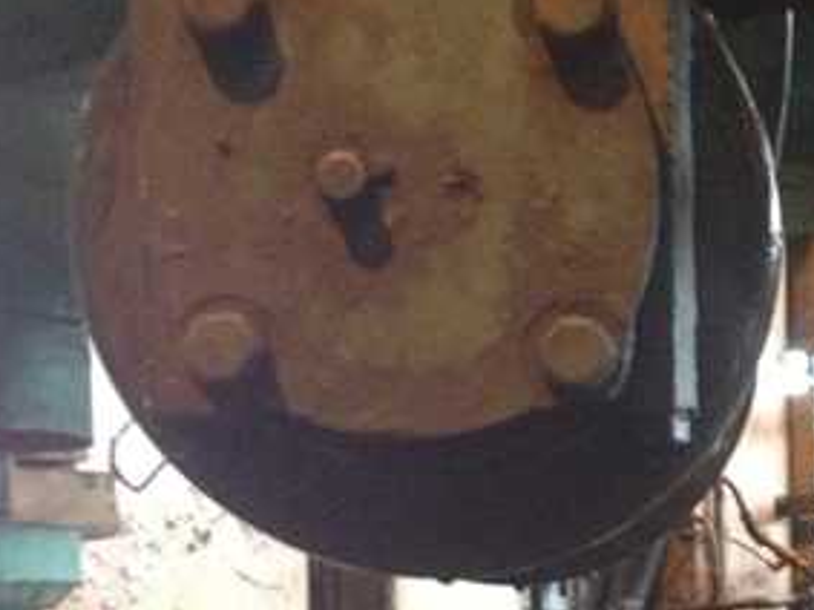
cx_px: 897
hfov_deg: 19.0
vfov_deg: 14.6
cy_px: 647
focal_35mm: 99
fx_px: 2327
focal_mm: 4.28
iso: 400
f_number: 2.4
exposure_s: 1/15
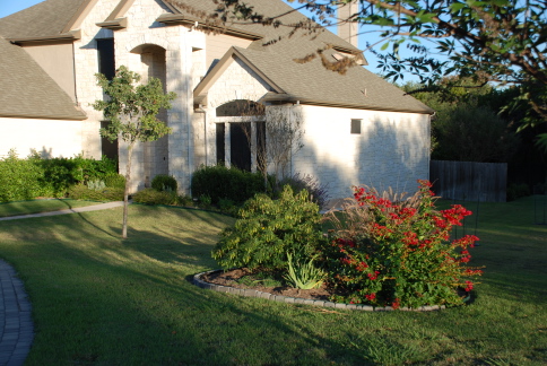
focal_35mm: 46
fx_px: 707
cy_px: 183
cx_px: 274
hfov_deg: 42.3
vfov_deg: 29.0
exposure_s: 1/160
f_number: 6.3
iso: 100
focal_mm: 31
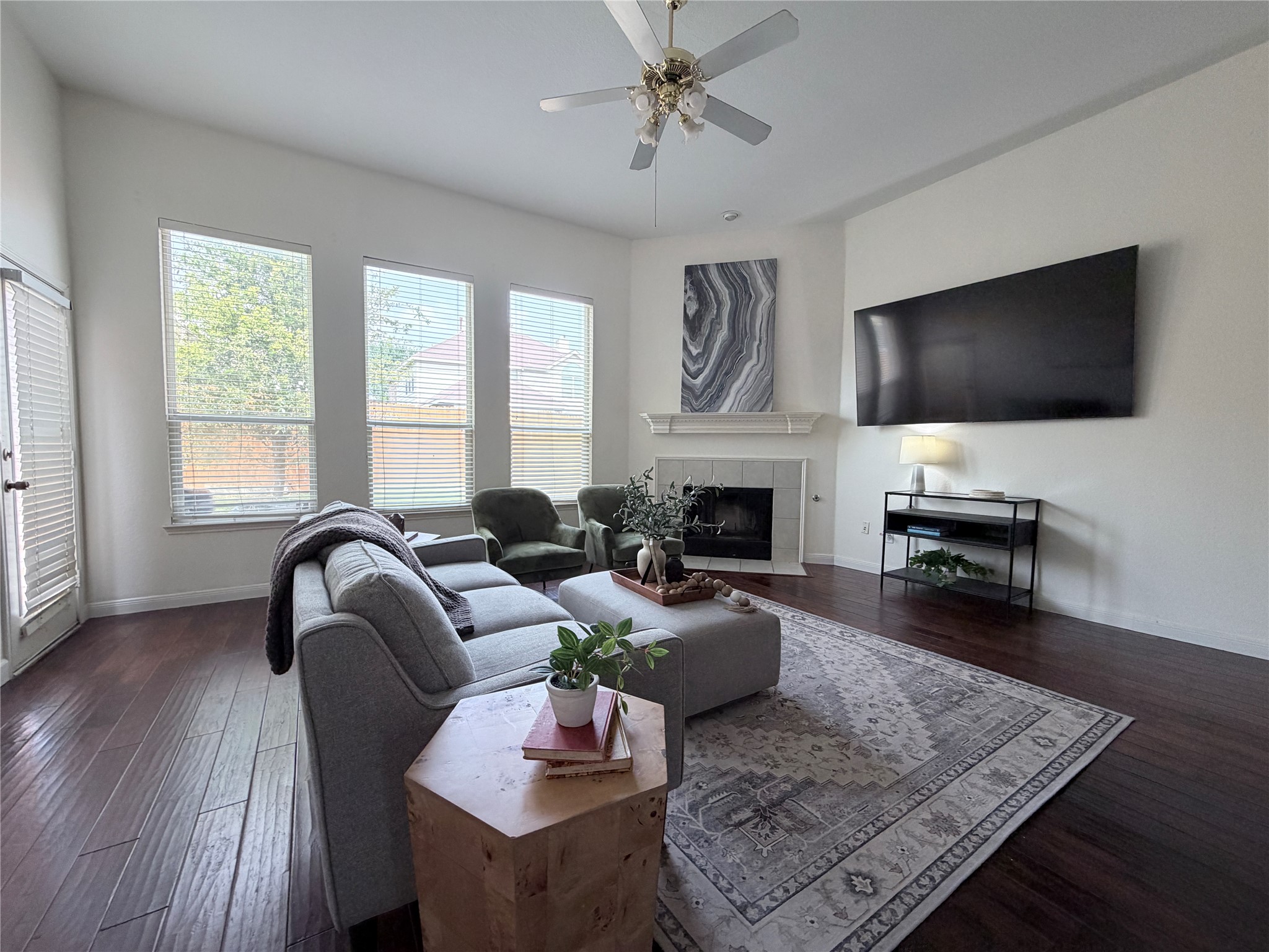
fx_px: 513
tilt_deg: -3.3
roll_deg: +0.4
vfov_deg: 85.7
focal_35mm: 14
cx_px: 634
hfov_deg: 102.1
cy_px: 476
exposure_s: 1/120
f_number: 2.2
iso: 200
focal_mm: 2.22
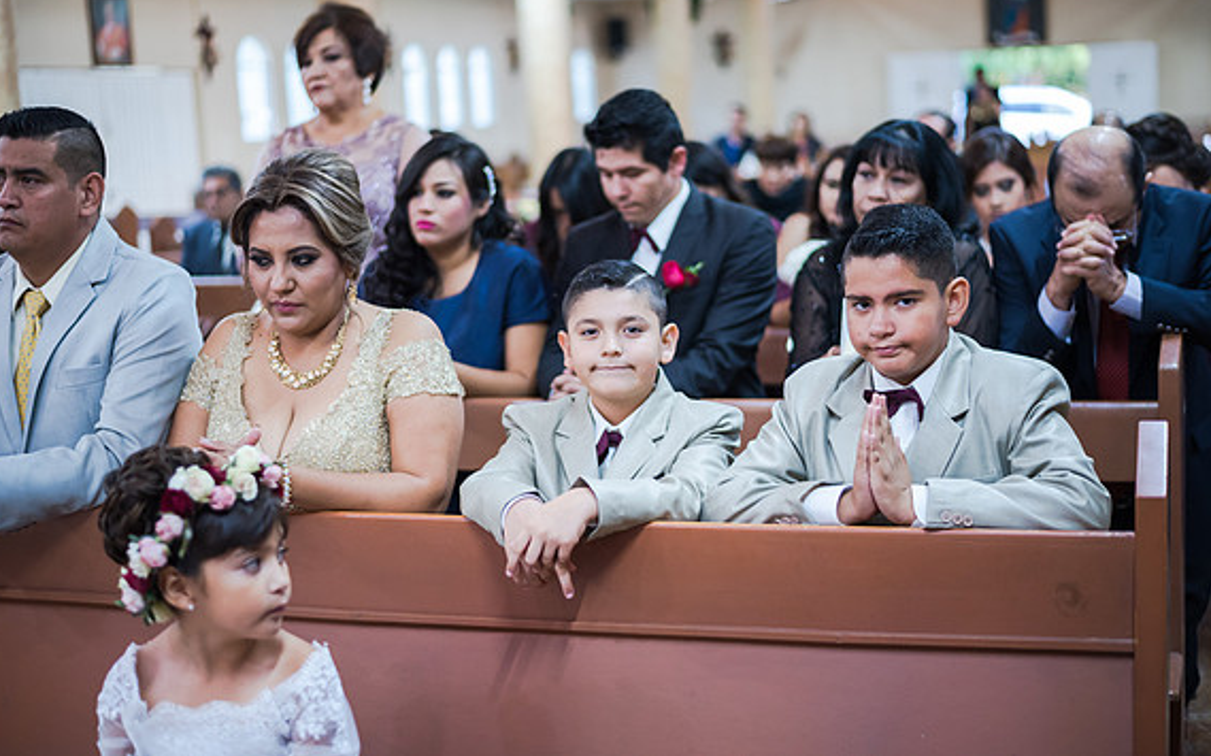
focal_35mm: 52
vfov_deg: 24.8
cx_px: 602
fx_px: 1715
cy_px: 348
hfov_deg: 38.9
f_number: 1.8
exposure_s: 1/125
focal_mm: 50
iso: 1600
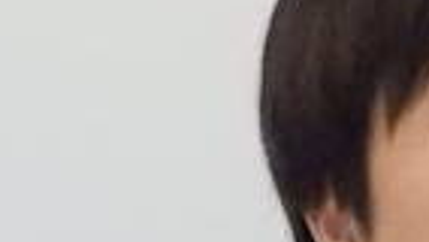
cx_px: 502
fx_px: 3528
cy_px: 718
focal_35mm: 310
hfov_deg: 6.9
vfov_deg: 3.8
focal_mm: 8
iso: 1400
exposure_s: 1/320
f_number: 4
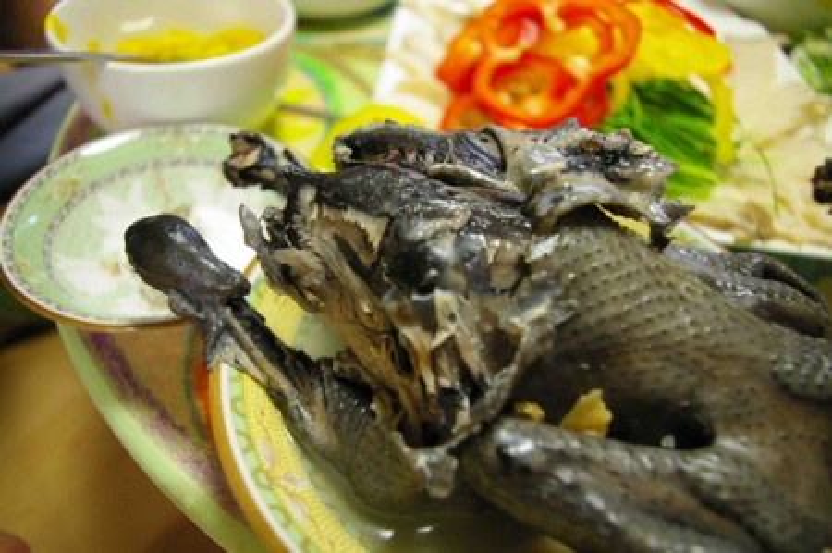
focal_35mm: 27
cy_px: 276
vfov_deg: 47.8
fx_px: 623
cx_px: 416
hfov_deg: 67.4
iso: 1600
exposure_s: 1/30
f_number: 3.5
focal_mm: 18
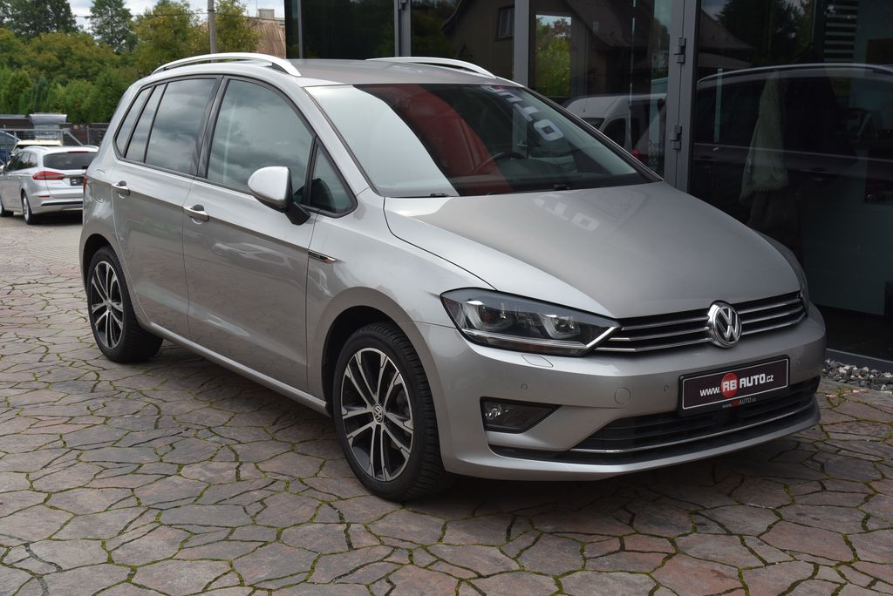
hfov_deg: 42.7
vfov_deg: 29.3
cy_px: 298
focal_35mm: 46
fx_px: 1142
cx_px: 446
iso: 500
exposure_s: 1/400
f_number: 10
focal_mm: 46
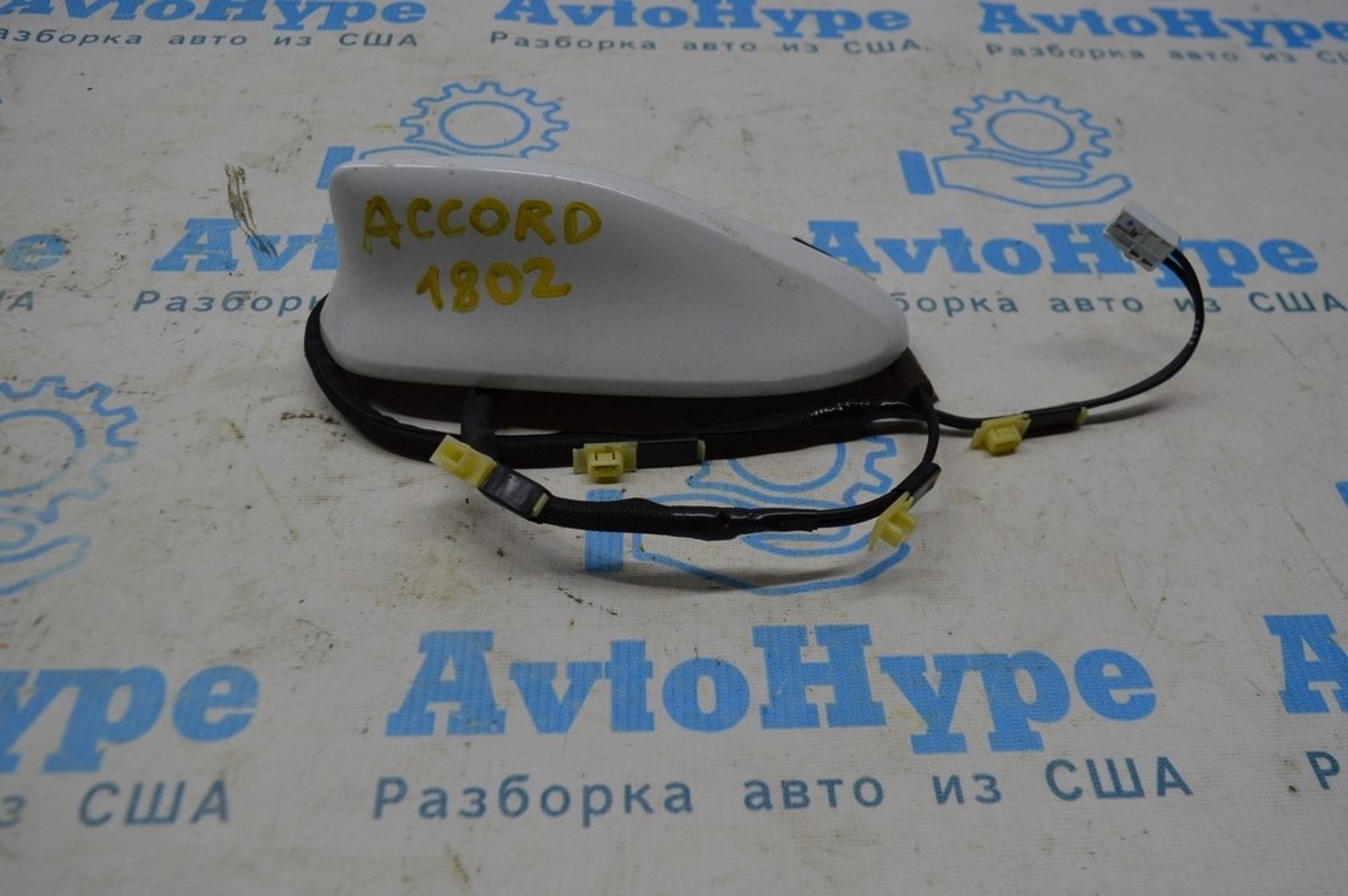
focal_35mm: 33
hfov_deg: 57.3
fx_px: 1235
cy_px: 448
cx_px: 674
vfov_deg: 39.9
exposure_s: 1/100
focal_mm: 22
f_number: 5
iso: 400
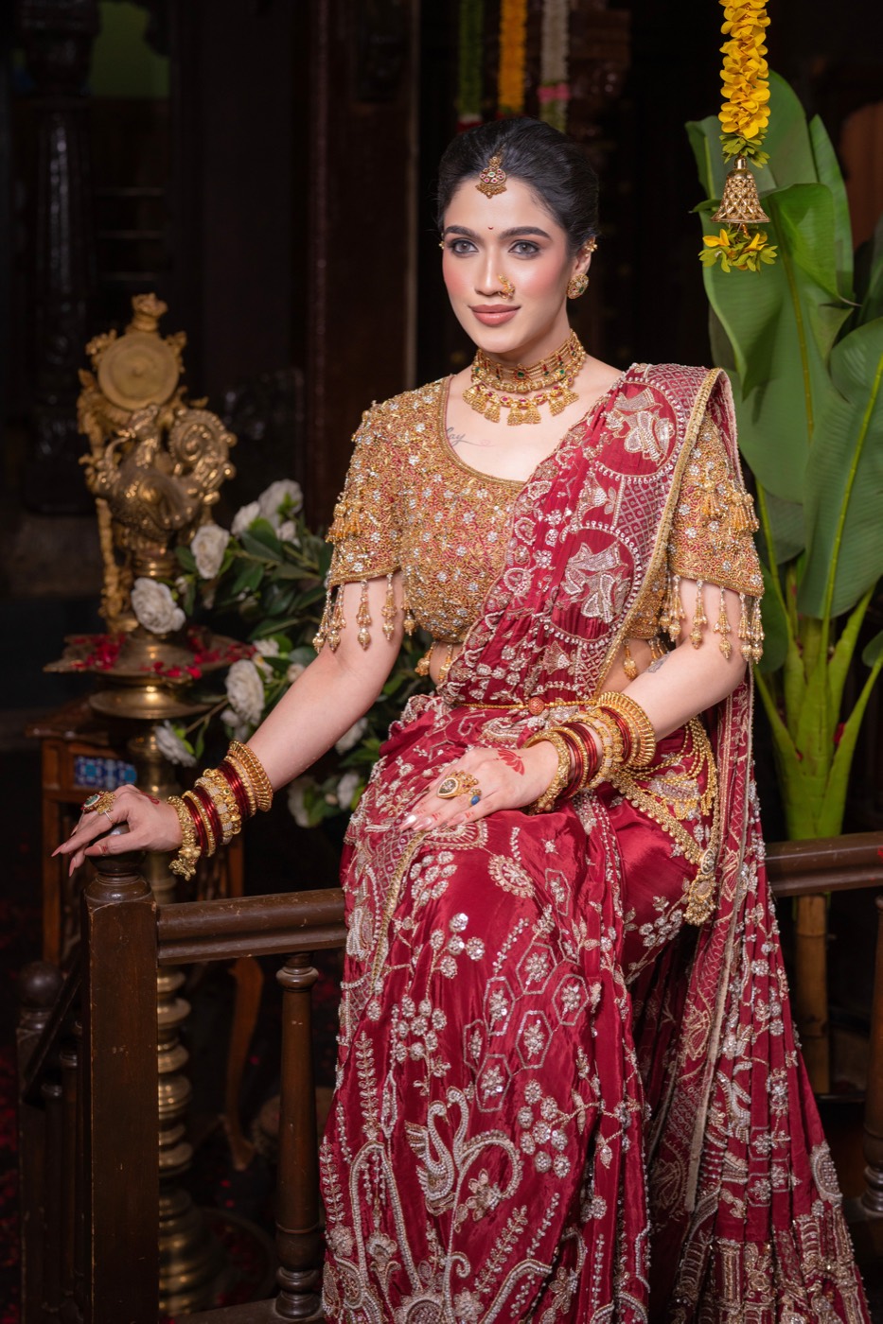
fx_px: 1840
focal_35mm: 50
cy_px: 662
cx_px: 442
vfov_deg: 39.6
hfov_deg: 27.0
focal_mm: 50
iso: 400
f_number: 3.5
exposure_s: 1/250
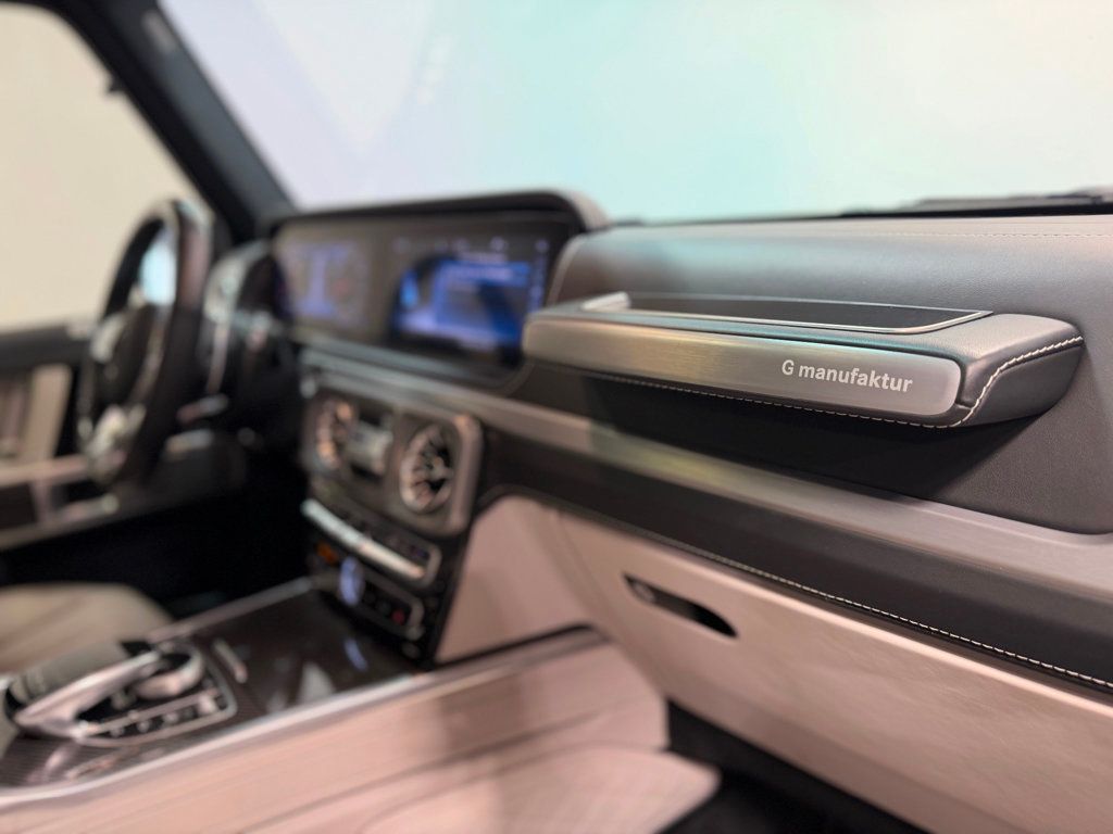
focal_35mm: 24
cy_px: 417
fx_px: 772
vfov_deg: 56.8
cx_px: 556
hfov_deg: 71.6
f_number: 1.78
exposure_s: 1/120
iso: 160
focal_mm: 6.76
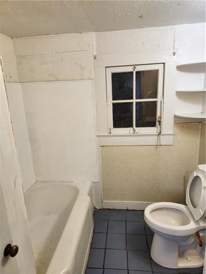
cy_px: 137
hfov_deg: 58.9
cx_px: 103
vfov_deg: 73.9
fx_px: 182
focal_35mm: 23
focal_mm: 5.4
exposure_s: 1/120
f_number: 1.8
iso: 200
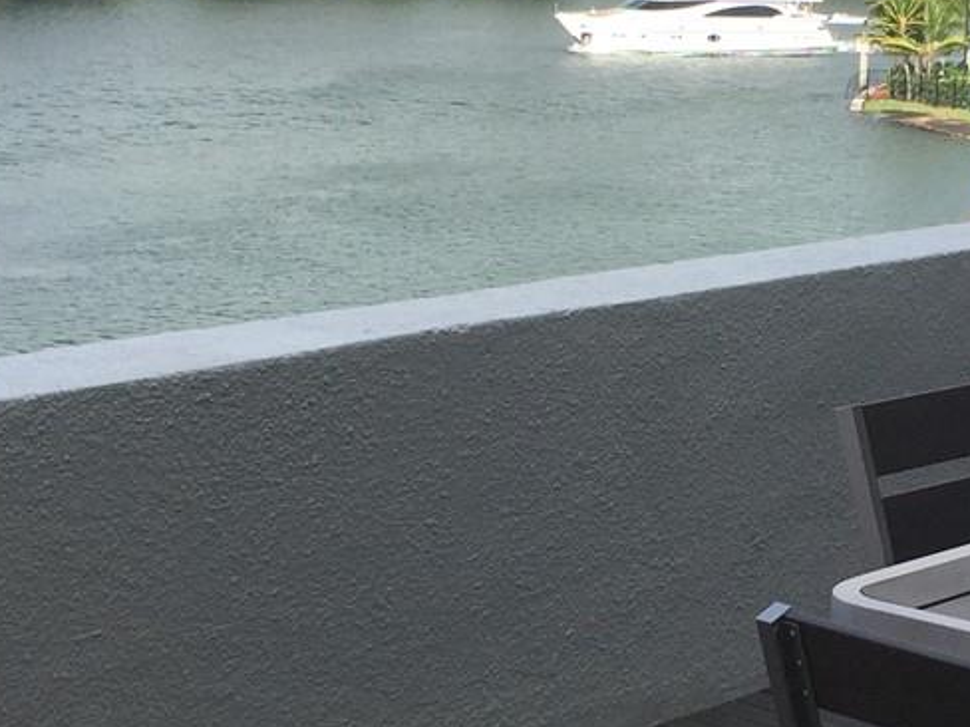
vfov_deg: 15.5
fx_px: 2662
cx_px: 769
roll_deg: -2.3
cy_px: 497
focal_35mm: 95
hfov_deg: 20.4
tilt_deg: -12.3
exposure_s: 1/1522
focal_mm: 4.15
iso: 32
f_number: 2.2
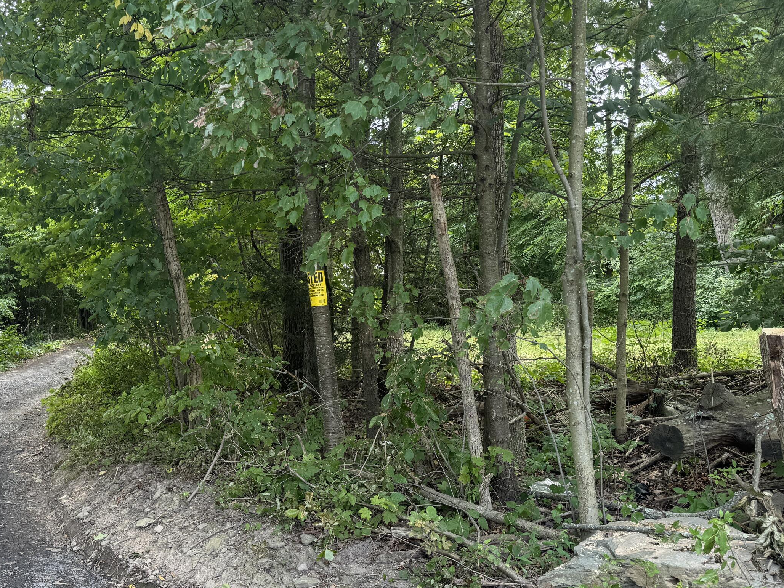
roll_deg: +1.0
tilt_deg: +2.2
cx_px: 287
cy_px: 359
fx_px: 793
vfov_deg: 40.5
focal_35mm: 35
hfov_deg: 52.0
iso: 80
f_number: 1.78
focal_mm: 6.76
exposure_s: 1/186
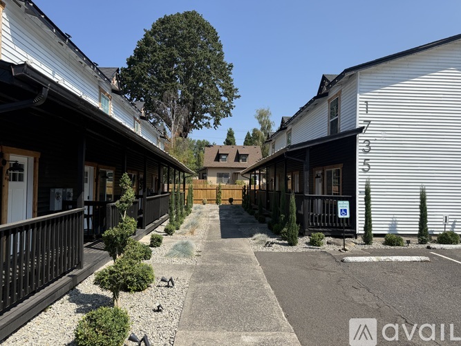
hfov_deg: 71.6
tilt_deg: +4.3
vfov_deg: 56.8
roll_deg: -0.8
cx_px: 230
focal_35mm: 24
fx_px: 320
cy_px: 173
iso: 80
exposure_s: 1/3953
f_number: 1.78
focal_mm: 6.76
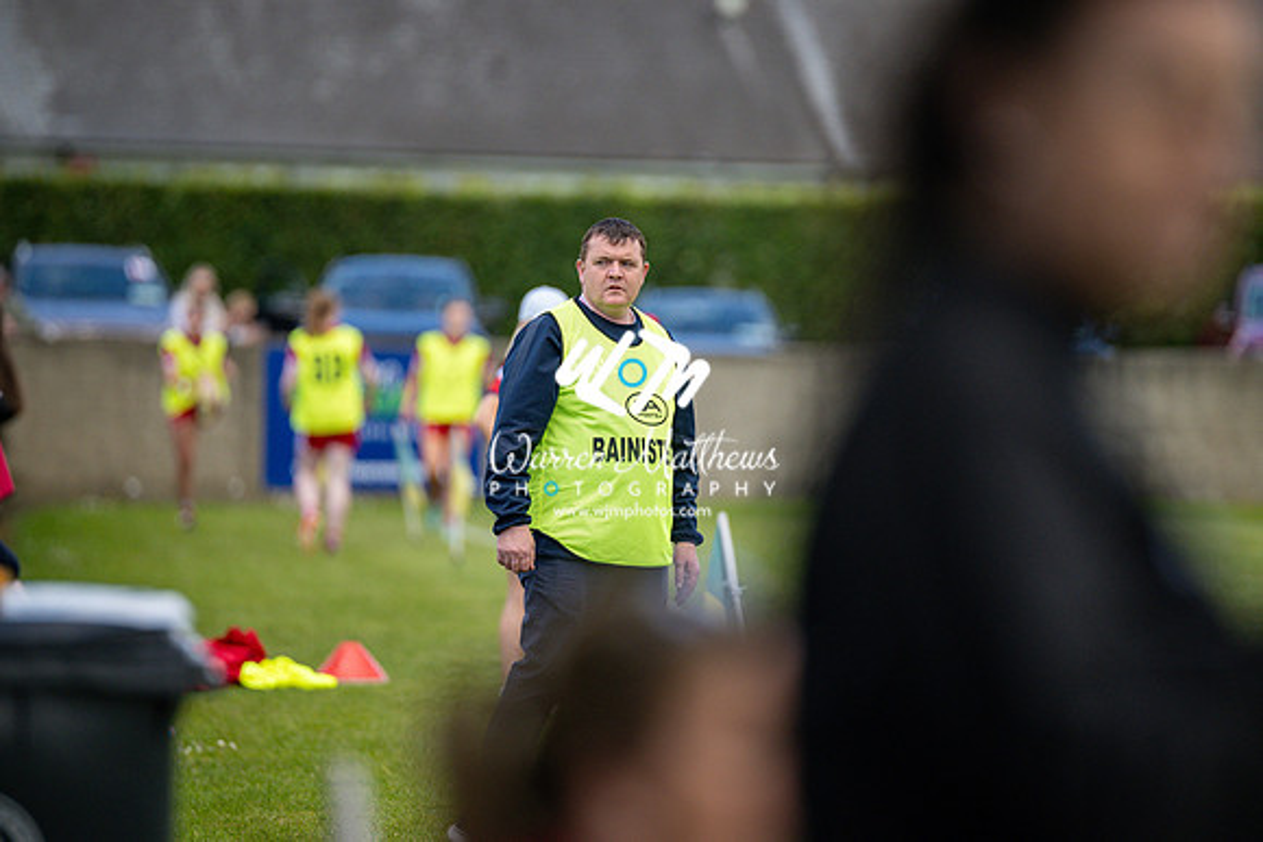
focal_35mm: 300
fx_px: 10527
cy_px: 421
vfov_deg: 4.6
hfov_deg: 6.9
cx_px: 632
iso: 1250
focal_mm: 300
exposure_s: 1/6400
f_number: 2.8
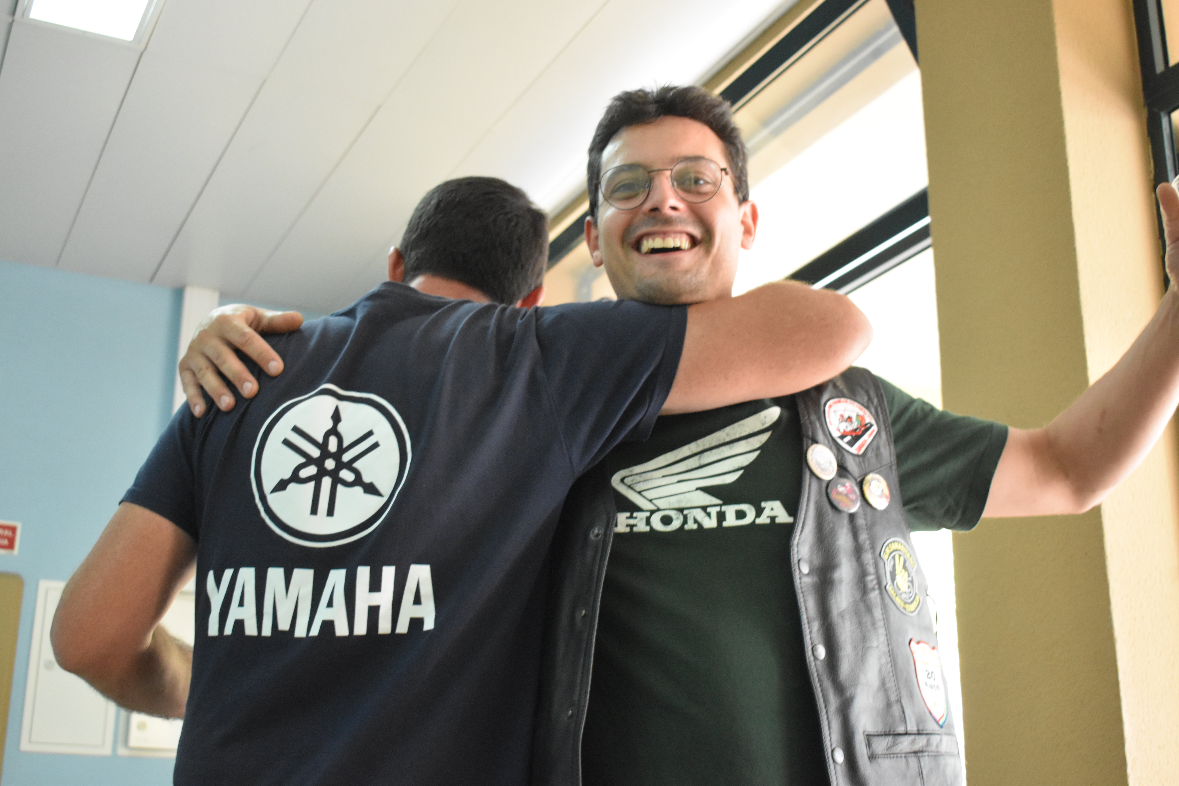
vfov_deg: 28.9
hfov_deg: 42.3
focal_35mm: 46
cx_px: 590
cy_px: 393
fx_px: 1523
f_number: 4.2
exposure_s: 1/60
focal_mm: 31
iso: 3200
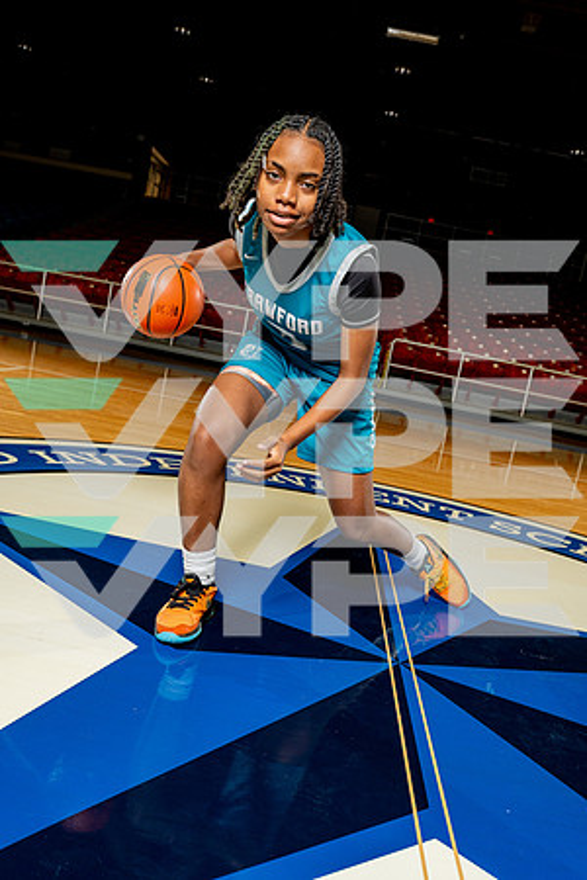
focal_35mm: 29
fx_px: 709
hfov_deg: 45.0
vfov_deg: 63.7
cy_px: 440
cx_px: 294
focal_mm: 29
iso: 640
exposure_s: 1/250
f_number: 5.6
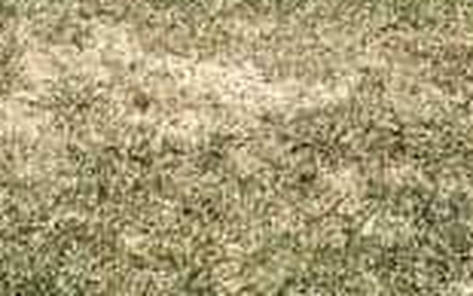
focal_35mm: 182
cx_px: -70
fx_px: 2347
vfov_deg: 6.4
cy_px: -680
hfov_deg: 11.3
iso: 32
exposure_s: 1/1504
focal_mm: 4.2
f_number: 1.8
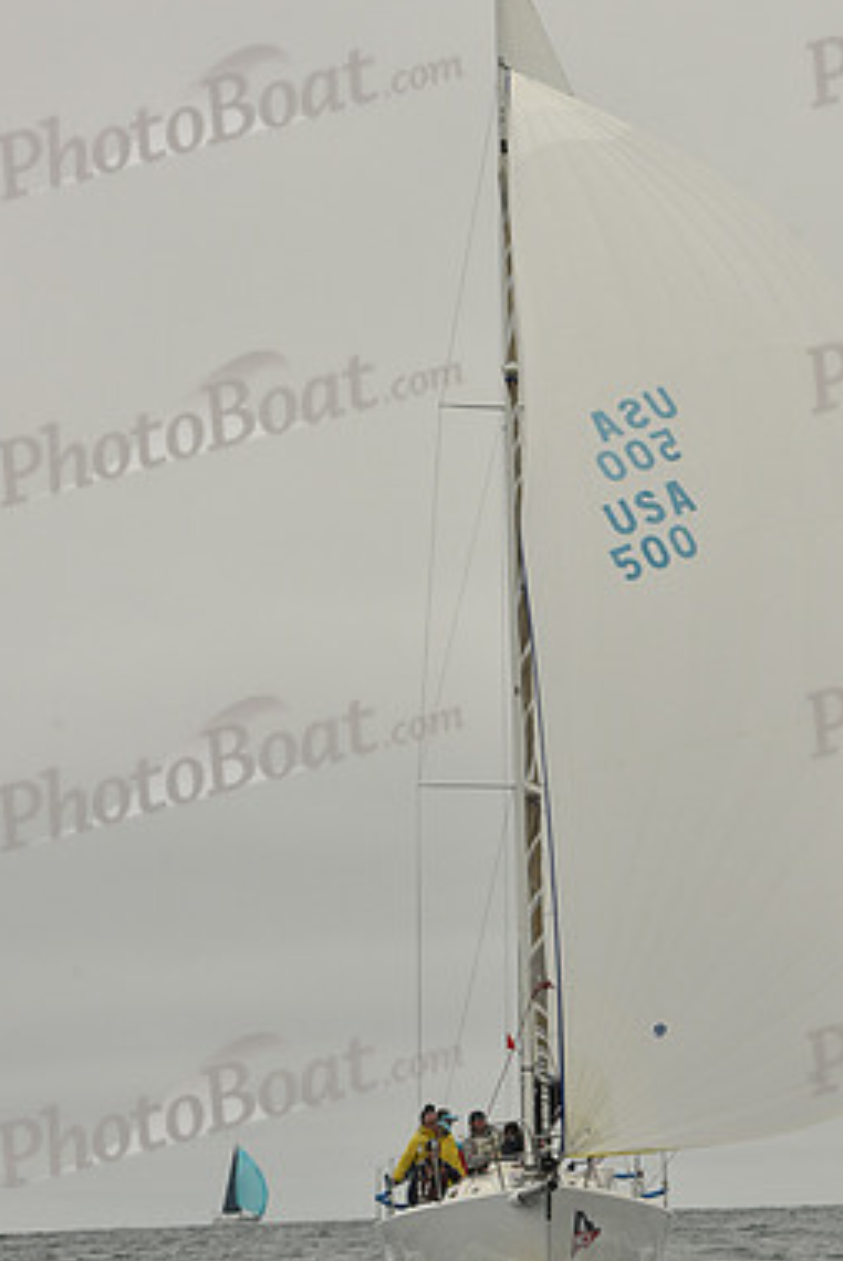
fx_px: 6416
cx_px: 636
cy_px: 548
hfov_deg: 7.5
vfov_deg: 11.2
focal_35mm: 183
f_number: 11
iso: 320
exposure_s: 1/800
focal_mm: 120
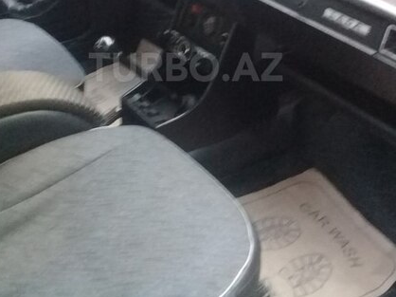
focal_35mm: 49
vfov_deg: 29.1
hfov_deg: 38.9
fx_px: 560
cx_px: 186
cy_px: 67
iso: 500
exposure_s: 1/17
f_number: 2.2
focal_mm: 3.3
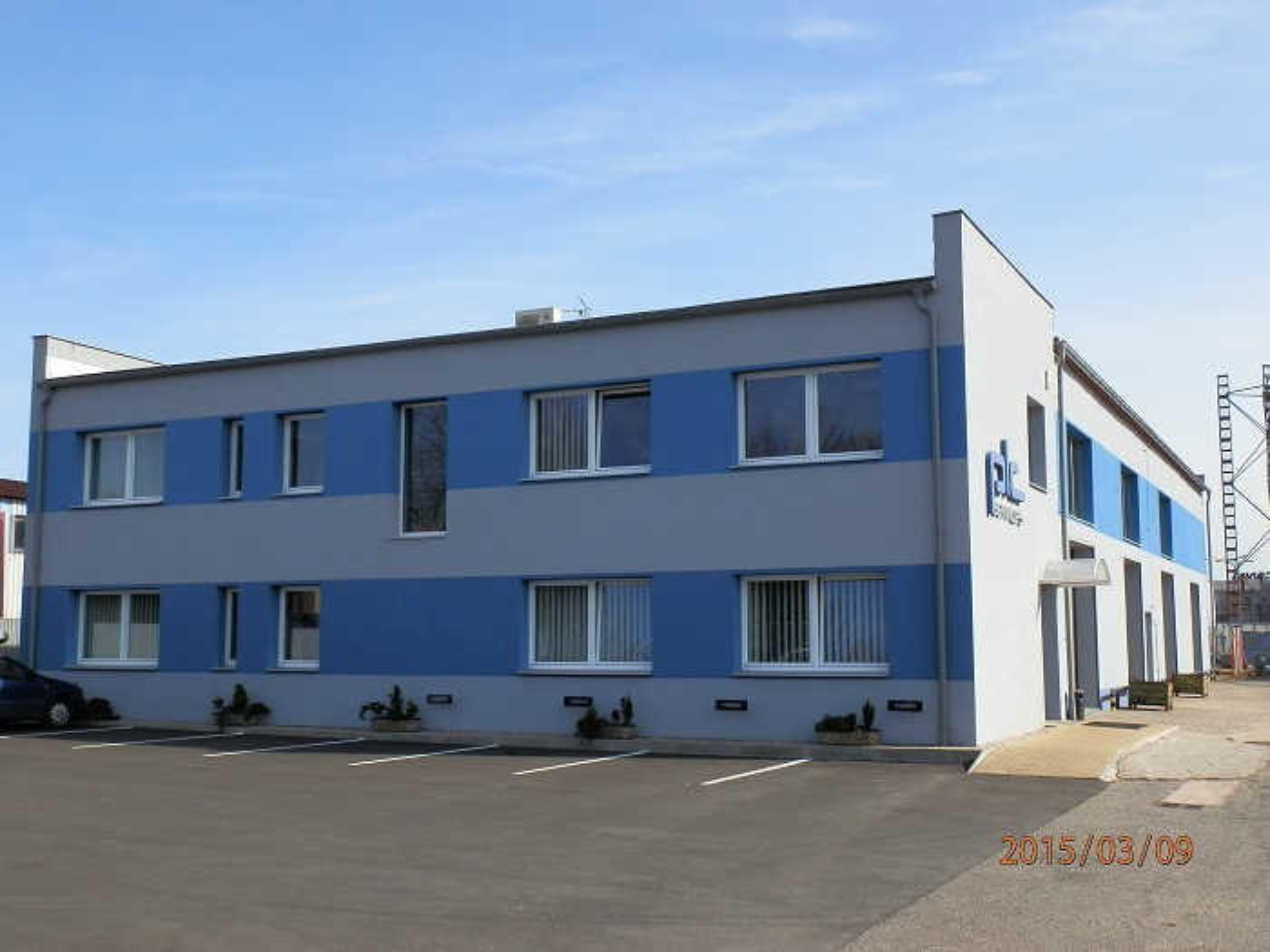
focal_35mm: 37
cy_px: 476
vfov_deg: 38.7
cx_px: 635
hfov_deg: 50.1
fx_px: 1357
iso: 64
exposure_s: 1/100
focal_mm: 6.78
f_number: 10.1
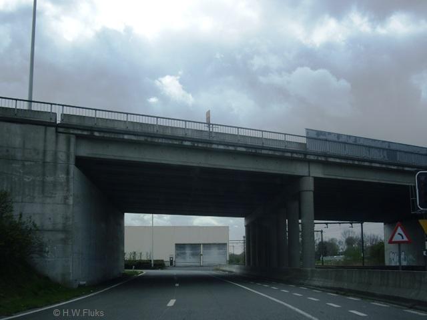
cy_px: 160
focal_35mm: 38
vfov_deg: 37.7
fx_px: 469
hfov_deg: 49.0
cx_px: 214
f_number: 2.8
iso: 64
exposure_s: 1/1000
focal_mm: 7.9
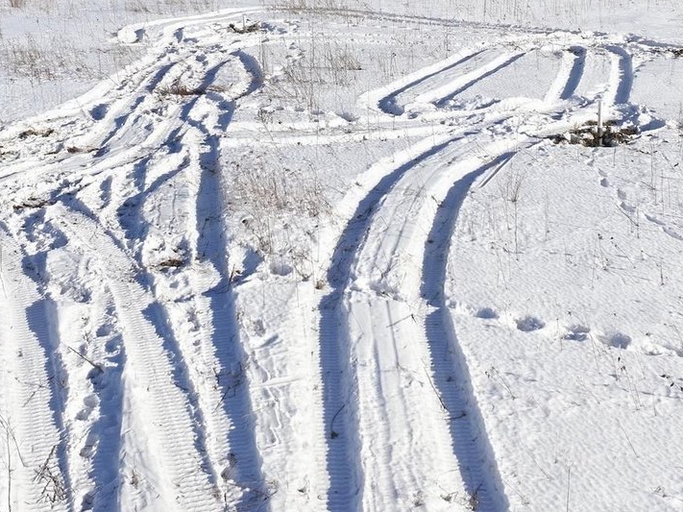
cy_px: 55
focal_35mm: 54
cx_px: 333
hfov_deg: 35.5
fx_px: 1065
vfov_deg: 26.2
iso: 100
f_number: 2.8
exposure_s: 1/2000
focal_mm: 12.3
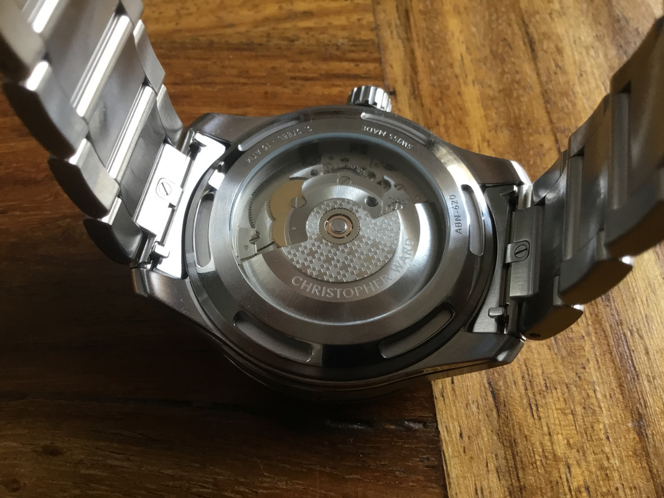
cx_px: 332
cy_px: 249
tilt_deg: -62.5
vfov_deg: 45.4
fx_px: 595
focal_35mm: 31
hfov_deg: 58.4
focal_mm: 3.3
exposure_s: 1/33
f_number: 2.4
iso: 80
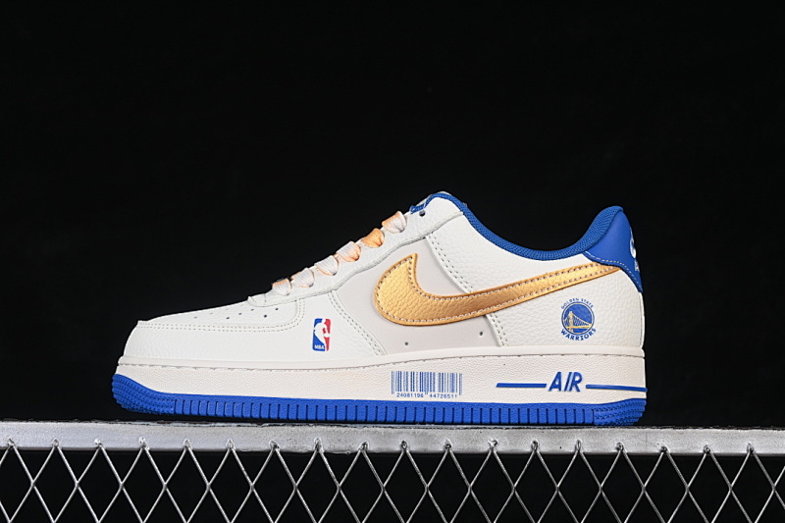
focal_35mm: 75
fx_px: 1635
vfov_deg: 18.2
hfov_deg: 27.0
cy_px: 262
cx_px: 392
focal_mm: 50
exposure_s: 1/80
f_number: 8
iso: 160
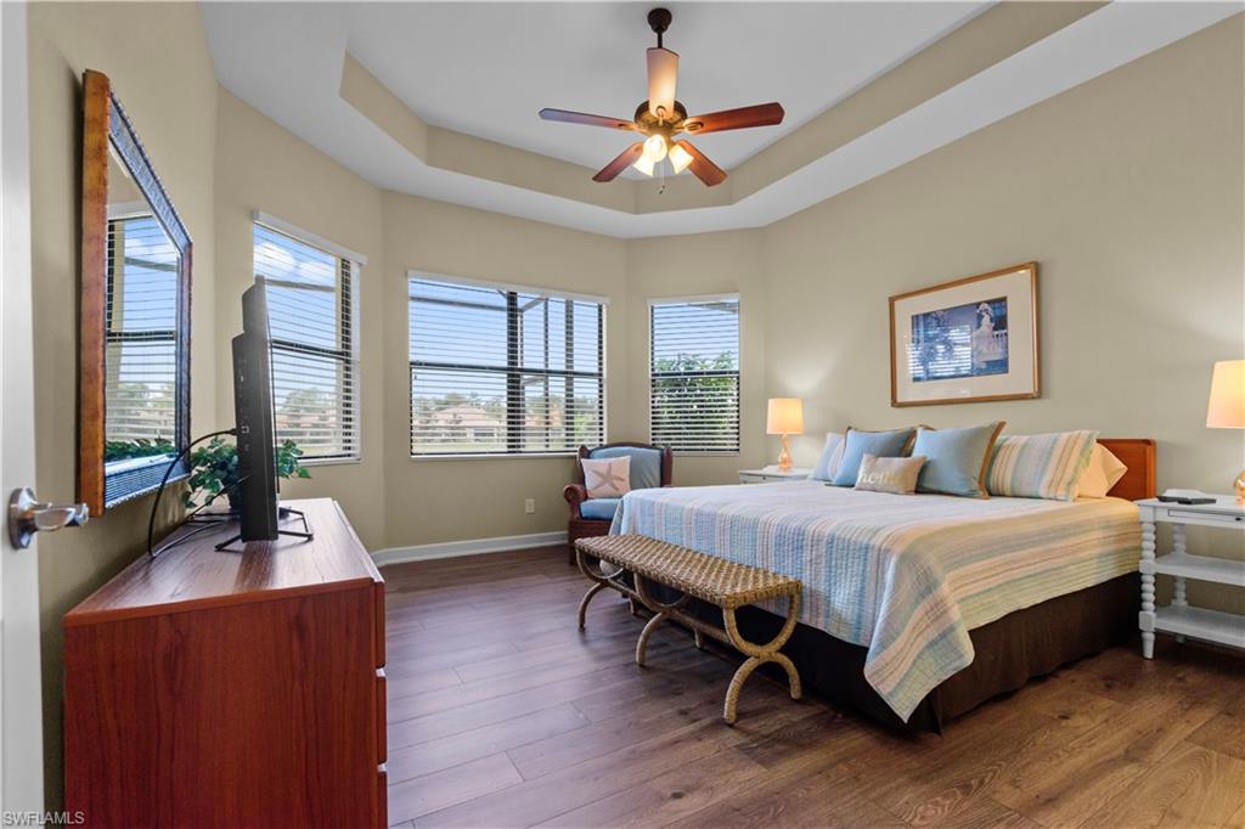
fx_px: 519
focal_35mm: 15
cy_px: 414
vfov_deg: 77.3
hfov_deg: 100.4
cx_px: 622
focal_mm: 10
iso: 800
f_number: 5
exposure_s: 1/100
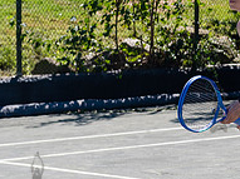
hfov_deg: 10.1
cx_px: 314
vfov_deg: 7.7
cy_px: 73
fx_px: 1330
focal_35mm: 192
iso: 200
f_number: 3.5
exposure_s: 1/1000
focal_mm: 52
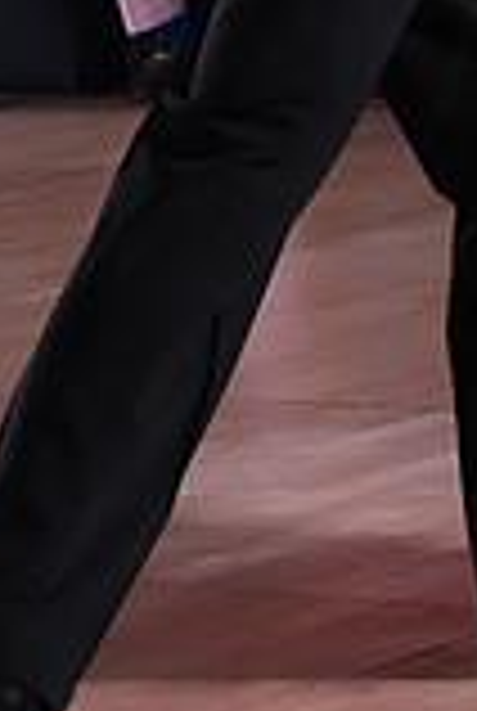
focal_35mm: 253
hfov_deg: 5.4
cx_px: 754
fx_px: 5006
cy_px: -288
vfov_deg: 8.0
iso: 4000
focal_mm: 69
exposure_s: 1/400
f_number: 4.5
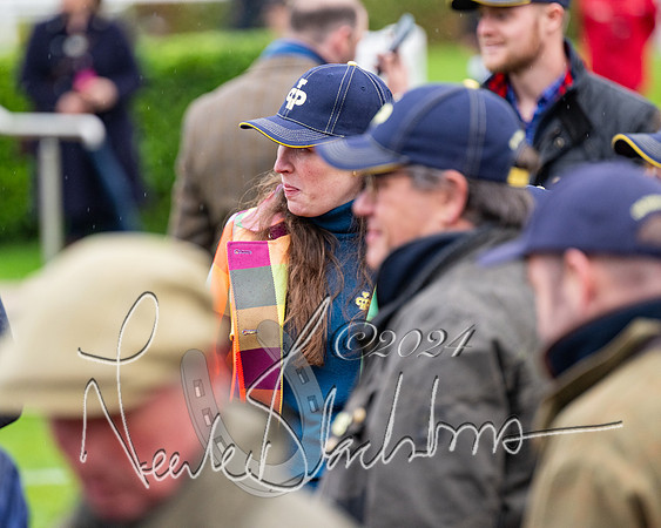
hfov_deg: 6.9
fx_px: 5506
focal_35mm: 282
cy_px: 264
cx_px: 325
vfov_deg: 5.5
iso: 1000
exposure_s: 1/800
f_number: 4
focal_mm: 250
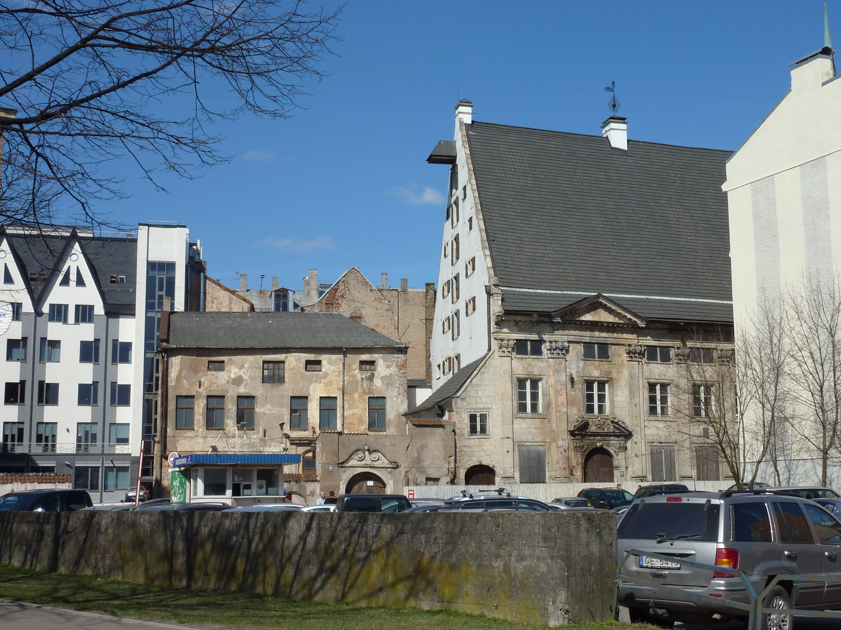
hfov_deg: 39.7
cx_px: 420
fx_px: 1166
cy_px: 315
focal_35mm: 48
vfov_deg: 30.3
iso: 80
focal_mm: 7.9
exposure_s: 1/500
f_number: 5.6
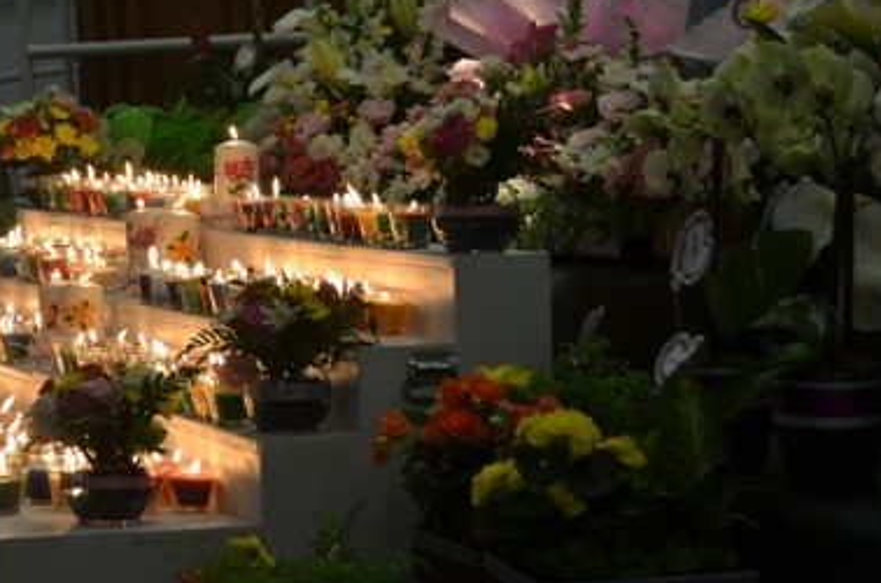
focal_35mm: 127
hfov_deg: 16.1
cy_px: 184
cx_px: 312
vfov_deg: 10.7
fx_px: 3100
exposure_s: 1/60
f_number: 4.8
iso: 400
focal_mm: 50
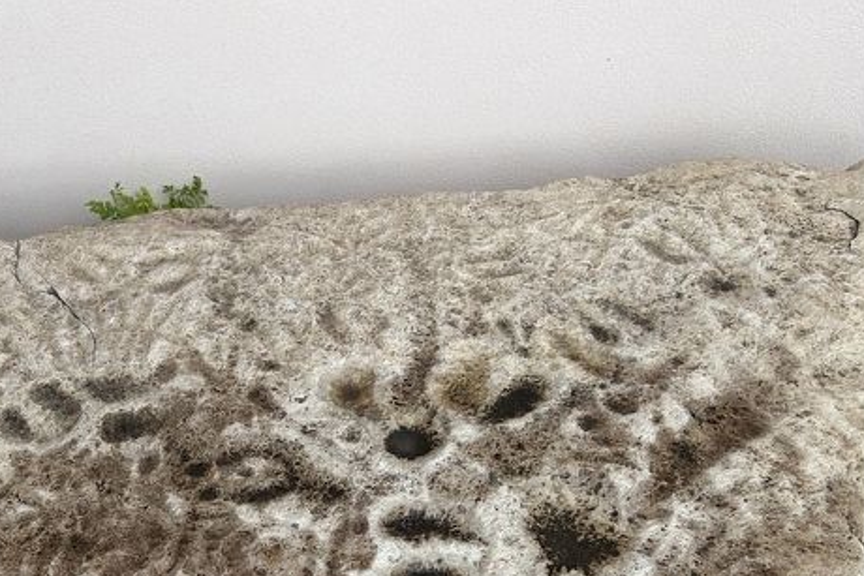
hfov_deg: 41.1
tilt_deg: -51.8
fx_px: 1128
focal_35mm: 47
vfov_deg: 27.5
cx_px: 257
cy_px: 531
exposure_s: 1/650
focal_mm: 5.7
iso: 50
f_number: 1.5
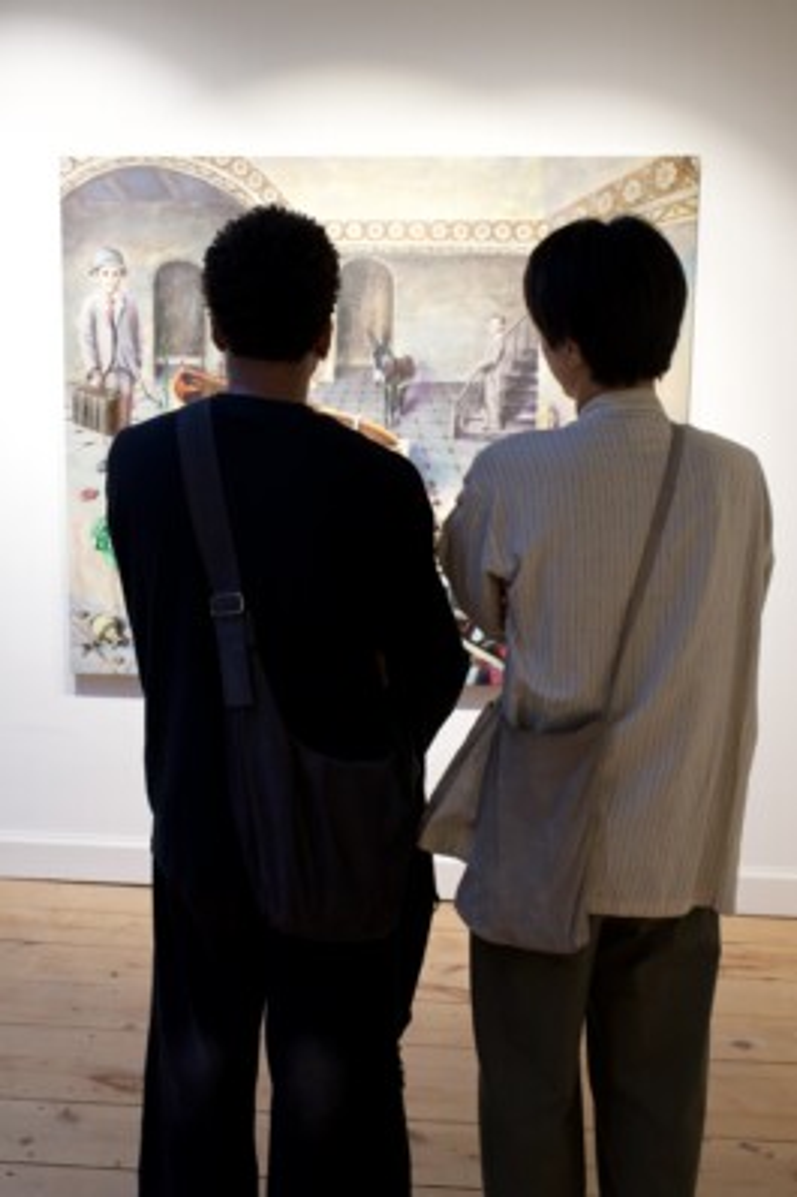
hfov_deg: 37.3
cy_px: 598
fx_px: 1181
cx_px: 398
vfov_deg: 53.7
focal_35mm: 36
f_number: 4
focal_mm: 23.7
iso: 800
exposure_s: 1/160
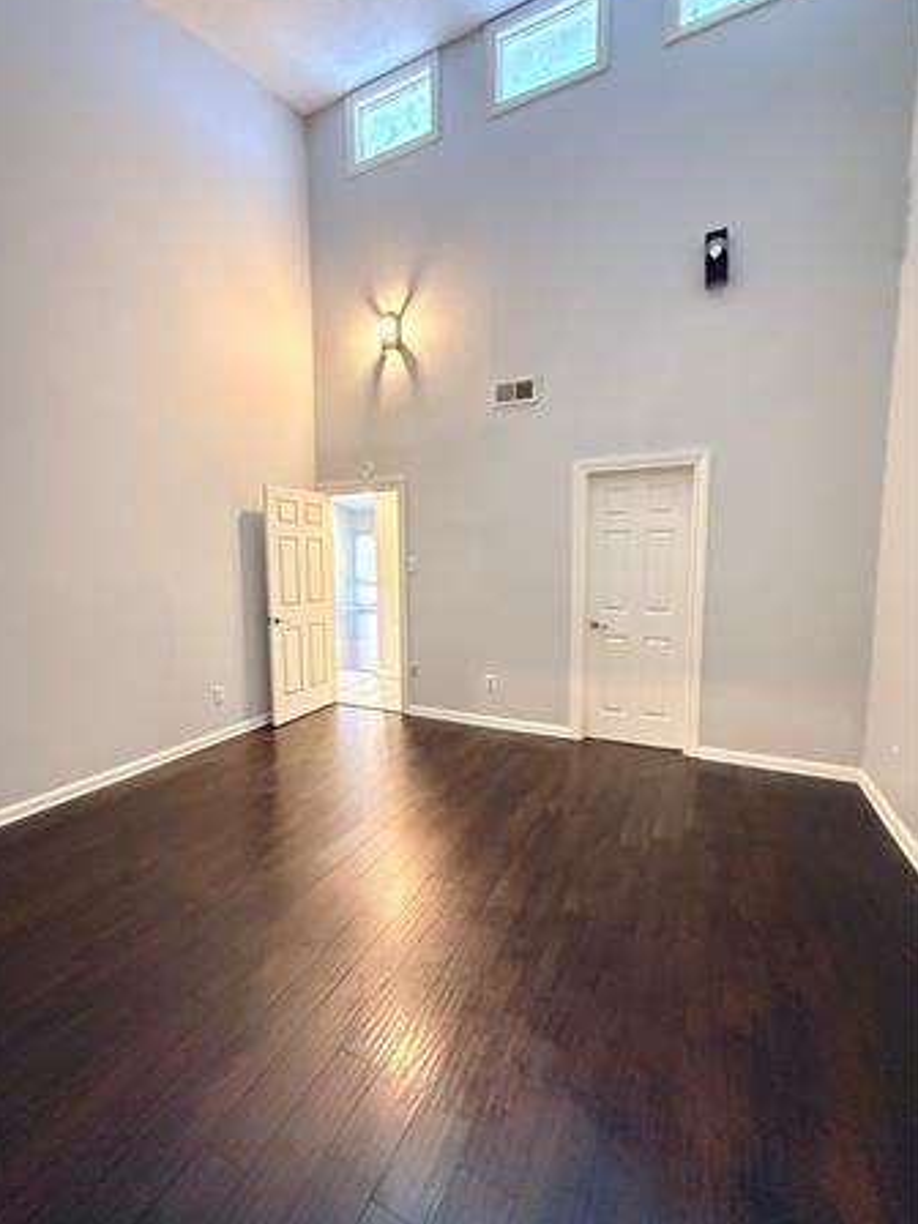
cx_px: 432
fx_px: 530
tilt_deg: -3.6
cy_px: 615
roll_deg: +0.6
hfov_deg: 81.7
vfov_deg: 98.2
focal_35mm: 15
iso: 1250
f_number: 2.2
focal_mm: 2.22
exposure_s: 1/30
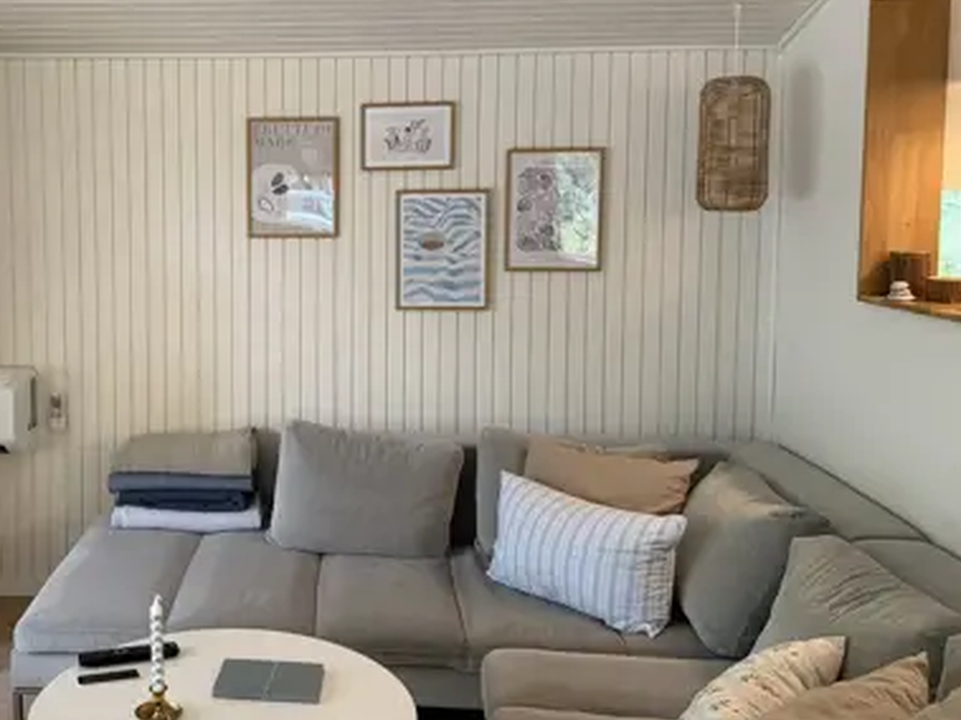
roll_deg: +0.7
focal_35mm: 38
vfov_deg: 37.5
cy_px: 284
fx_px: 1055
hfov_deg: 47.6
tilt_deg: -5.2
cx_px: 271
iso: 320
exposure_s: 1/60
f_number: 1.78
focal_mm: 6.76
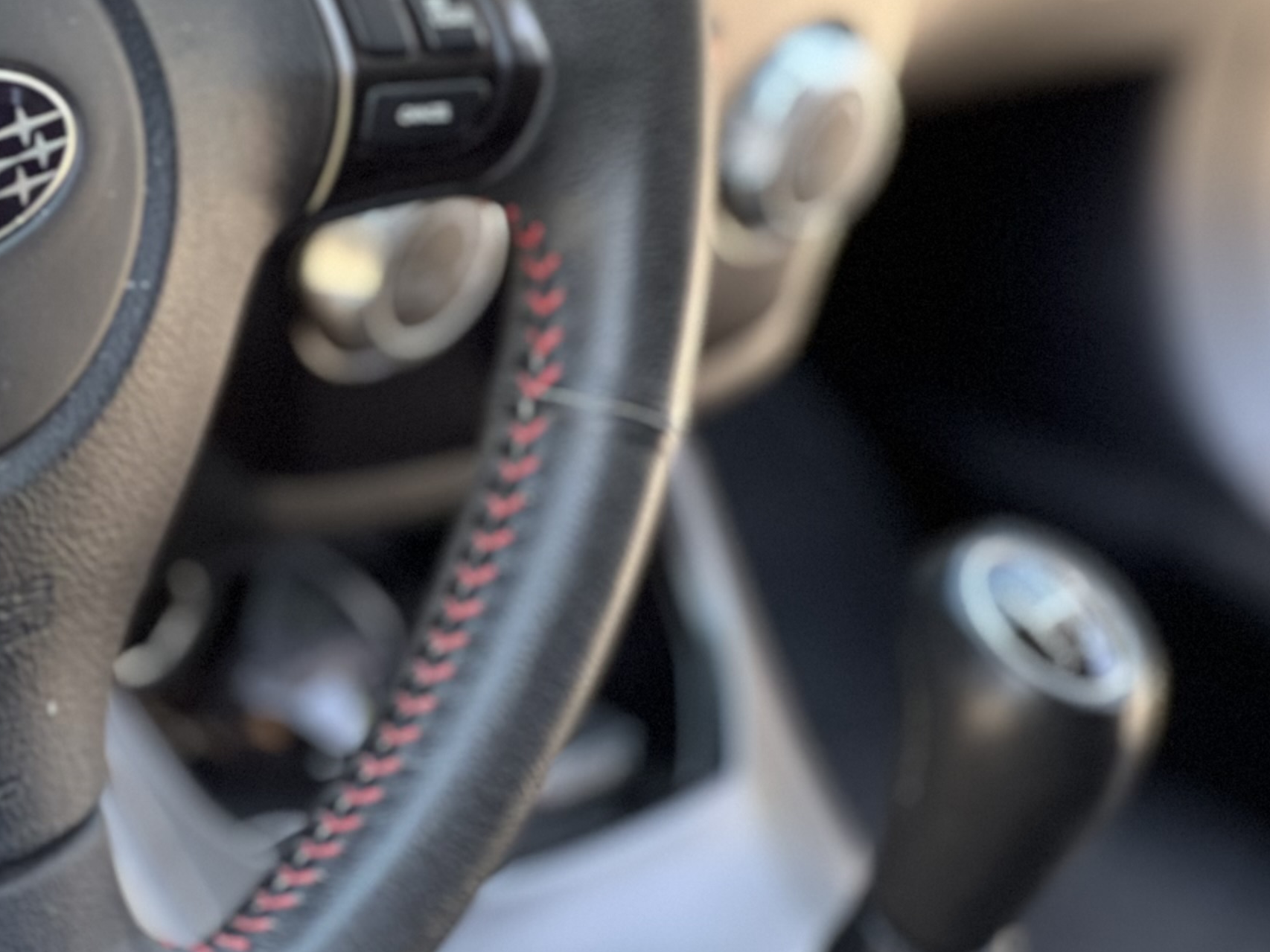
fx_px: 6676
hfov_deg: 10.7
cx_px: -196
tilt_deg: -22.7
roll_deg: -8.8
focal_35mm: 182
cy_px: -57
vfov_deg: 8.1
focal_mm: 9
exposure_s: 1/121
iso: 125
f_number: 2.8
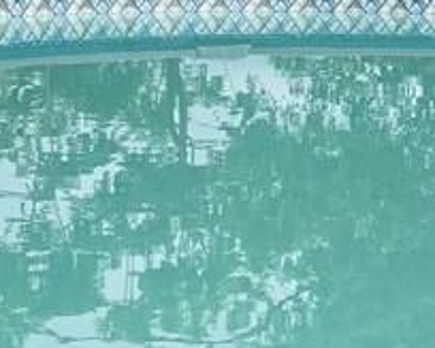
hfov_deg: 10.7
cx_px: 606
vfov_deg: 8.8
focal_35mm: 176
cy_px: 66
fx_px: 2265
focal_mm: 6.3
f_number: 1.7
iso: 80
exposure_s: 1/1422
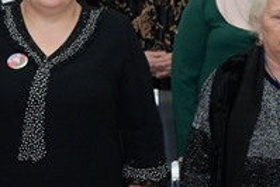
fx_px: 2078
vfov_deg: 5.1
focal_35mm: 267
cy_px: -73
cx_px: -37
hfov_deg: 7.7
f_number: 4.5
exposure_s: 1/125
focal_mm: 52
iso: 2200
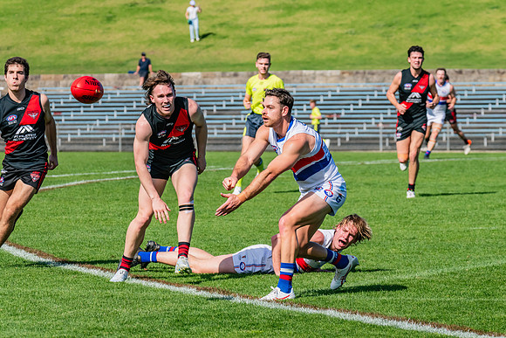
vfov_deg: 5.0
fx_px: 3880
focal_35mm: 276
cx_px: 291
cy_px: 194
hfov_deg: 7.5
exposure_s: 1/1600
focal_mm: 240
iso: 800
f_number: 11
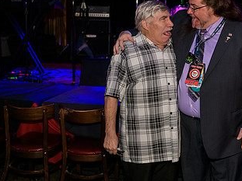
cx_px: 193
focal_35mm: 61
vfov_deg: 23.8
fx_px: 426
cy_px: 47
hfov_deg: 30.9
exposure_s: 1/100
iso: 1600
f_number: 3.2
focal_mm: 34
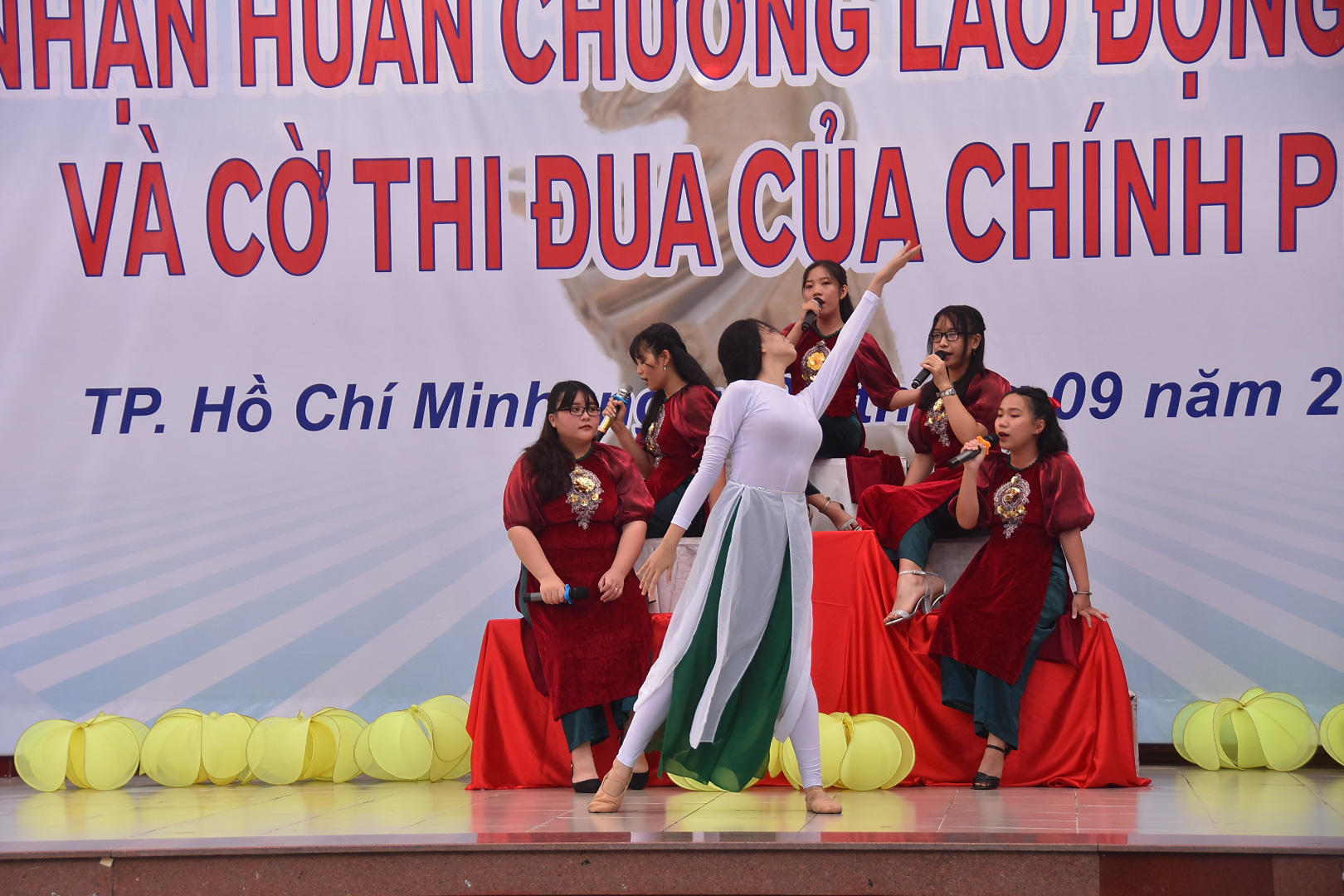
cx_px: 672
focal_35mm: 105
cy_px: 448
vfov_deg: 13.0
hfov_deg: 19.5
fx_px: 3920
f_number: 5
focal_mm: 70
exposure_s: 1/250
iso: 200
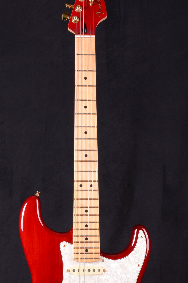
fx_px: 566
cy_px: 191
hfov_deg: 18.8
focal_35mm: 72
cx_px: 88
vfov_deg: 27.9
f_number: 11
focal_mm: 28
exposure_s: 1/200
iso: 200
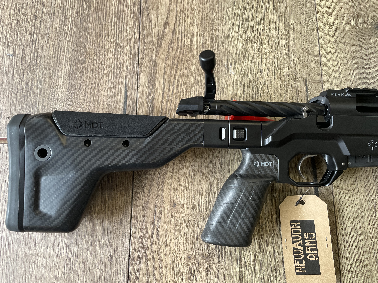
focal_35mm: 26
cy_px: 142
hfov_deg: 67.3
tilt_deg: -78.6
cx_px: 189
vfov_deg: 53.1
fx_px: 284
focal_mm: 4.2
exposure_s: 1/121
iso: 125
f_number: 1.6
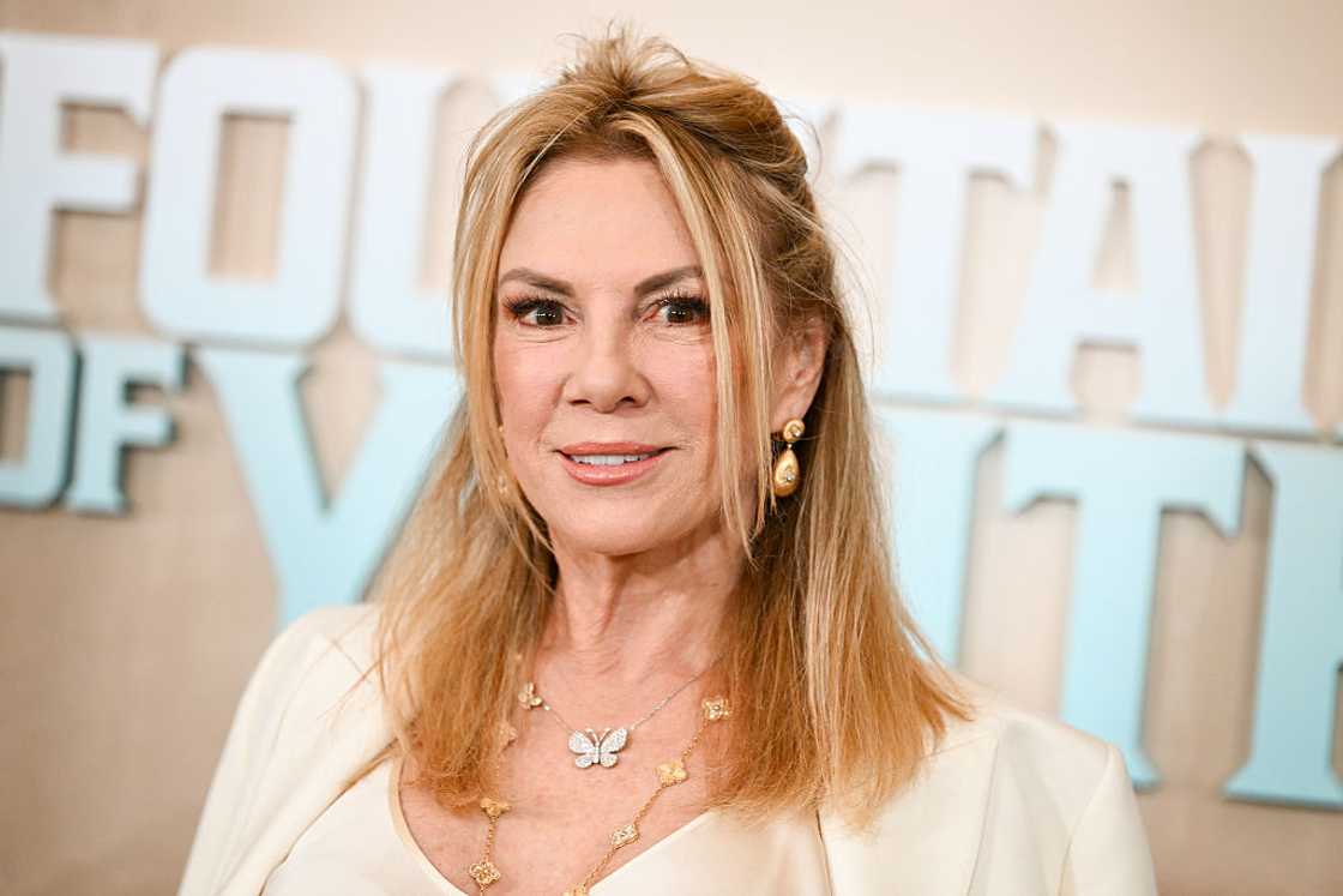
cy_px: 448
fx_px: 5783
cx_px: 672
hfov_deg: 13.2
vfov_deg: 8.9
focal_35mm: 155
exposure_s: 1/320
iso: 2000
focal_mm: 155
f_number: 2.8
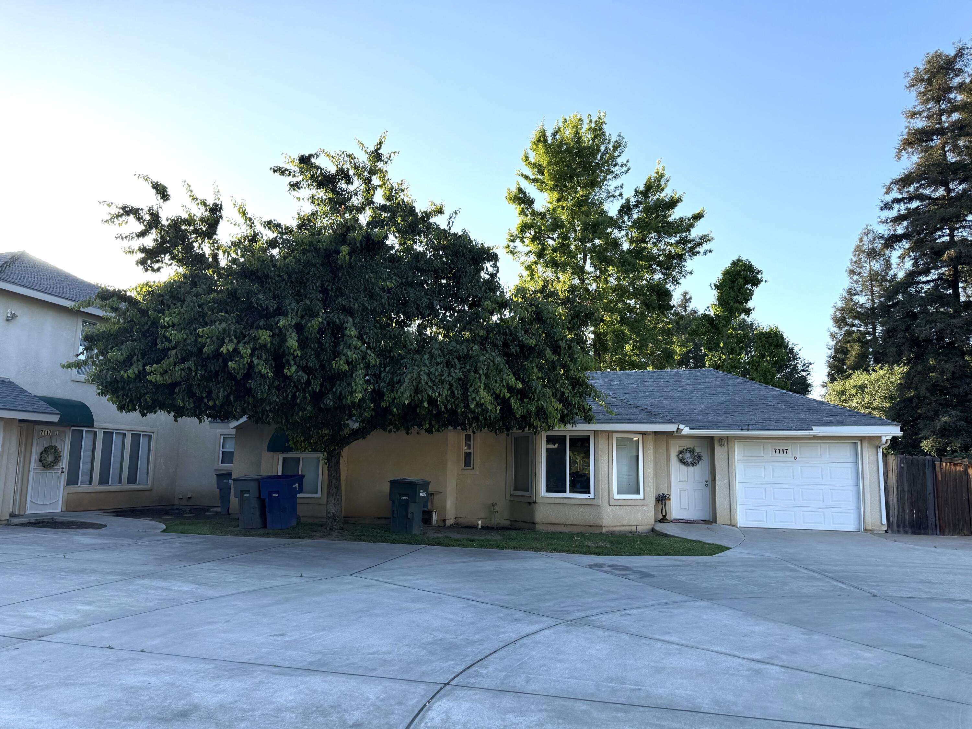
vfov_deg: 56.8
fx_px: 674
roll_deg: -1.1
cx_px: 486
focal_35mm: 24
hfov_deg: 71.6
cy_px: 364
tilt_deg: +8.6
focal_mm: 6.76
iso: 100
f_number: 1.78
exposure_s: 1/2525
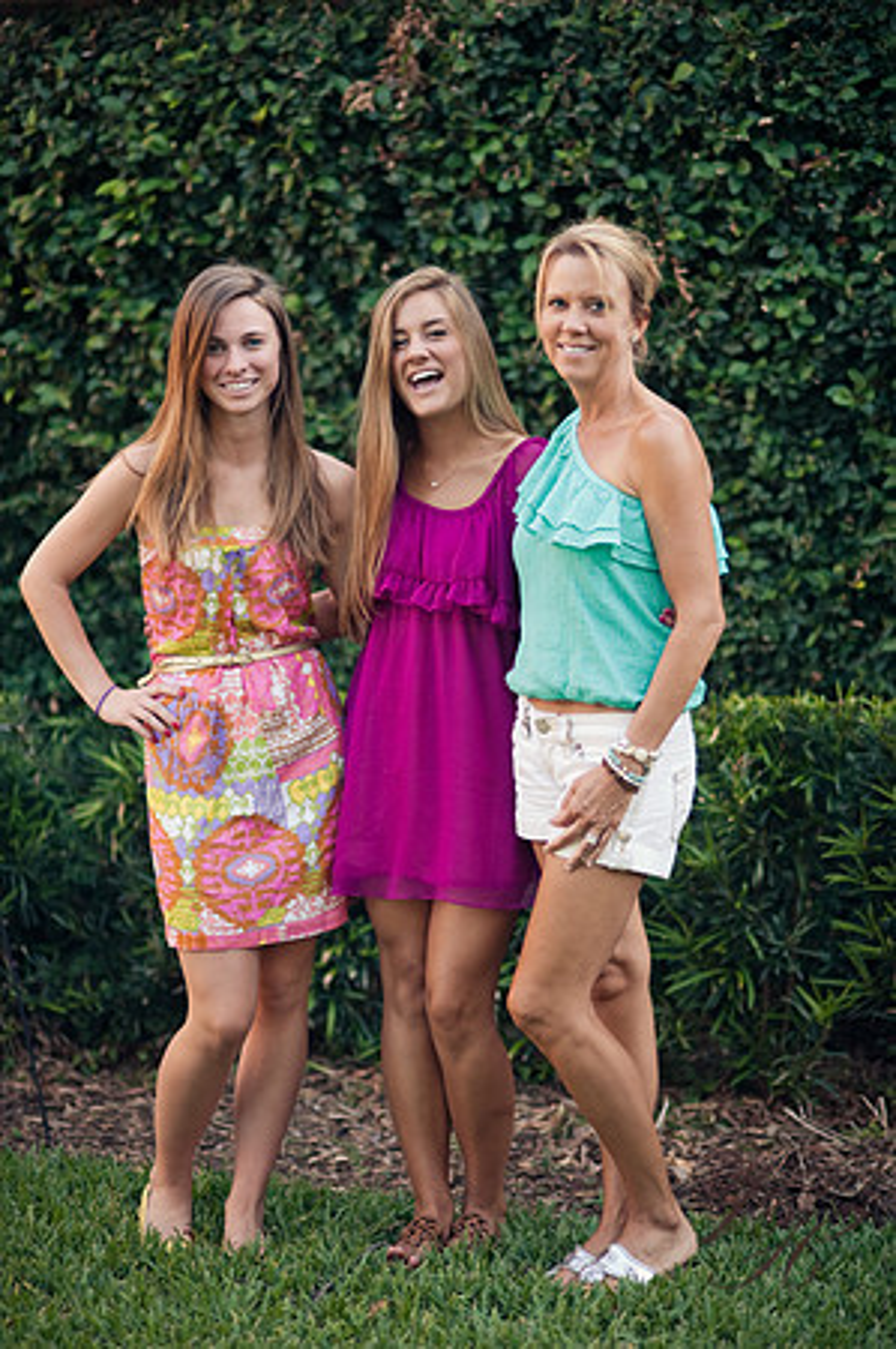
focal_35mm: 85
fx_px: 3180
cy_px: 674
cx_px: 448
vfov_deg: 23.9
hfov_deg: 16.0
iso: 250
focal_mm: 85
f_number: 1.8
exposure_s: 1/320
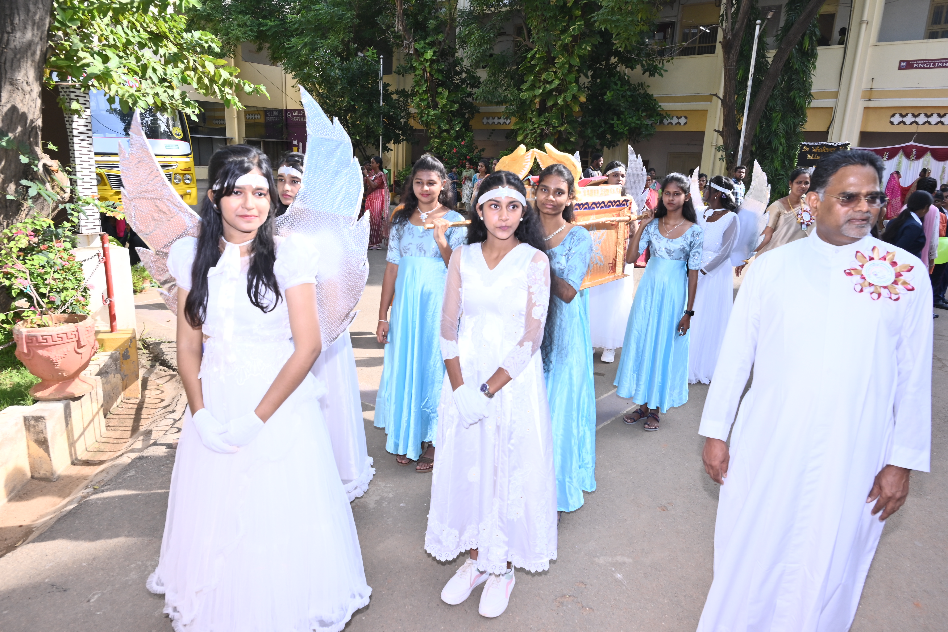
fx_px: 632
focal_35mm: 24
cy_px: 316
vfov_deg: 53.1
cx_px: 474
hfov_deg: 73.7
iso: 250
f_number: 9
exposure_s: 1/125
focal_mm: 24
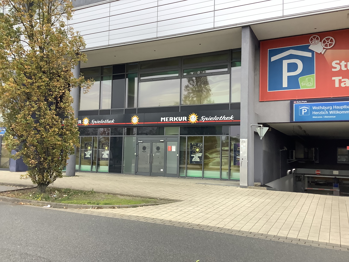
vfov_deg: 45.4
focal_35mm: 31
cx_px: 174
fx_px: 313
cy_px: 131
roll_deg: -1.2
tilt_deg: +4.0
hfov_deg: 58.4
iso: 80
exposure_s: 1/100
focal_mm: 3.3
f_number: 2.4
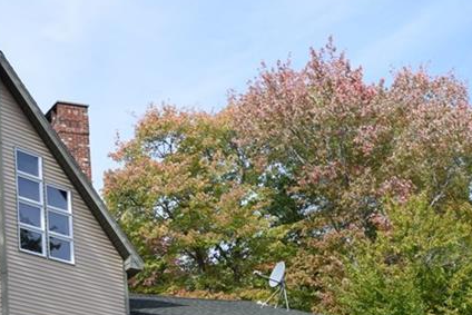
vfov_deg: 15.4
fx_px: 1141
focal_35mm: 87
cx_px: 56
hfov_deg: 22.8
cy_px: 332
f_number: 8
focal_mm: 24
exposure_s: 1/250
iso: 250
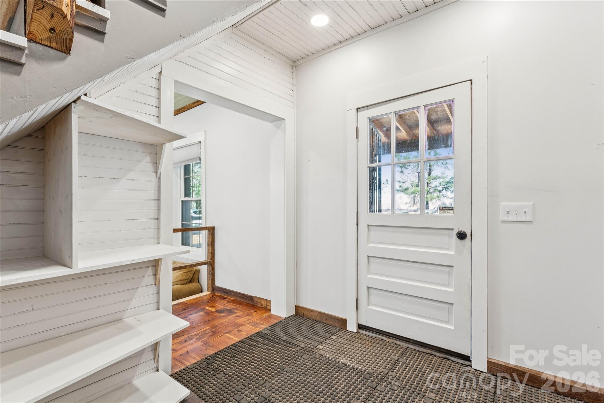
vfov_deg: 71.1
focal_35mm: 17
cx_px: 302
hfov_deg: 94.0
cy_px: 202
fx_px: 282
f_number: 11
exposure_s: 1/2
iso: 100
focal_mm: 16.8
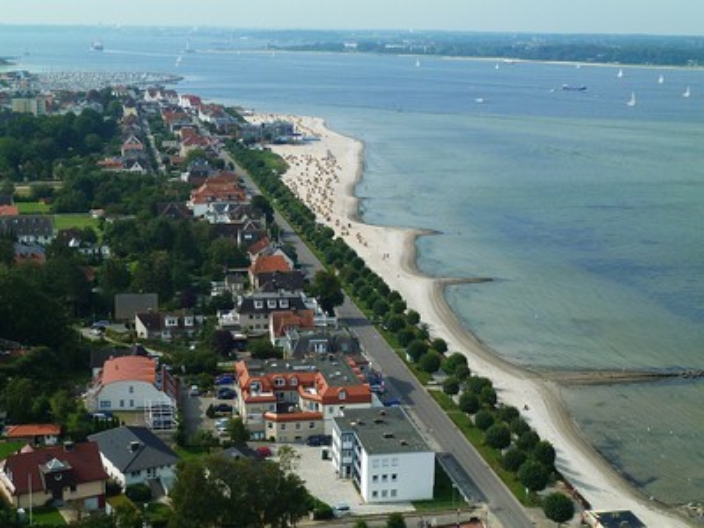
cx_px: 352
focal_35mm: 55
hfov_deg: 34.9
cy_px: 264
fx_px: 1119
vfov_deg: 26.6
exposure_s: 1/400
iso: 80
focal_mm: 9.1
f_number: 4.5
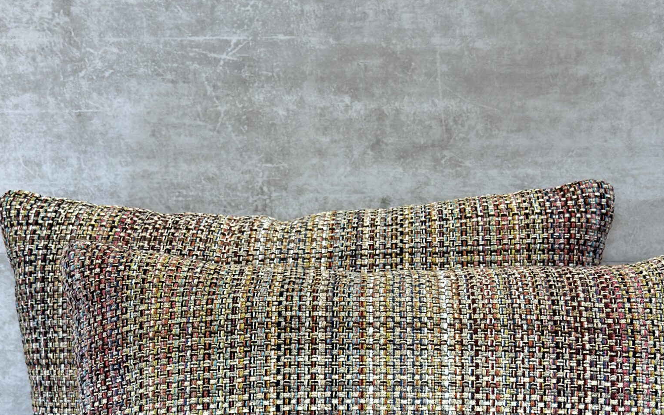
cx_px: 386
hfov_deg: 24.3
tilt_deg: -18.2
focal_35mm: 85
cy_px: 539
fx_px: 1538
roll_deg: +0.0
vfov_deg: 14.7
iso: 100
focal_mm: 6.86
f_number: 1.78
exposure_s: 1/170
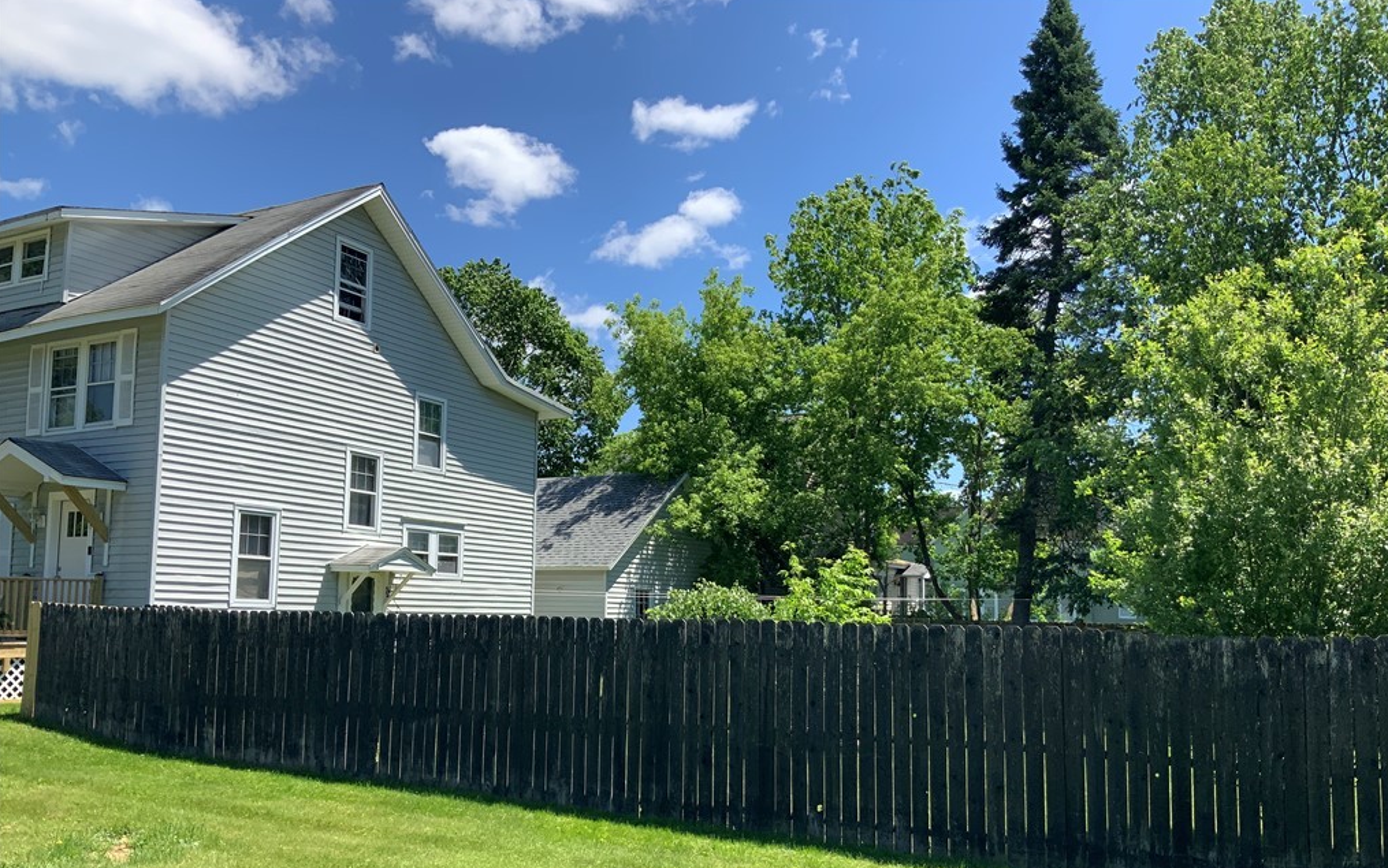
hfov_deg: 61.2
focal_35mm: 31
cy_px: 517
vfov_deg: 40.5
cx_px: 697
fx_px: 1173
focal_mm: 3
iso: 16
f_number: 1.8
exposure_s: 1/1221
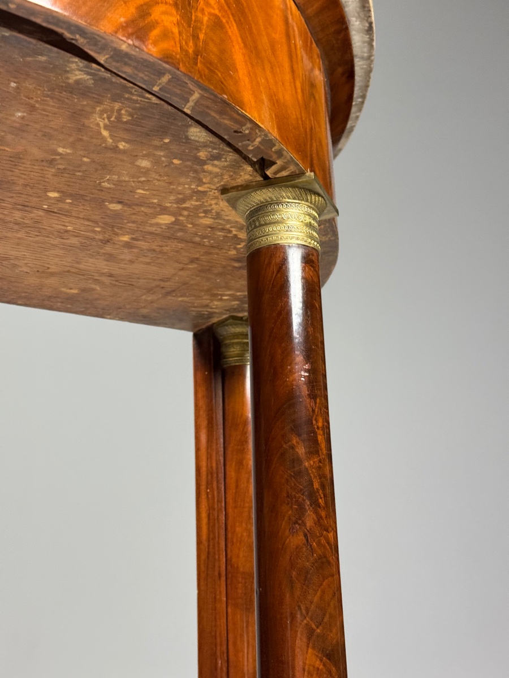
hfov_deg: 30.3
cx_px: 254
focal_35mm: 48
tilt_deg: +15.5
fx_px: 941
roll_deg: +3.2
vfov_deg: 39.7
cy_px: 339
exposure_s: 1/50
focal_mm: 6.76
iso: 250
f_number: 1.78
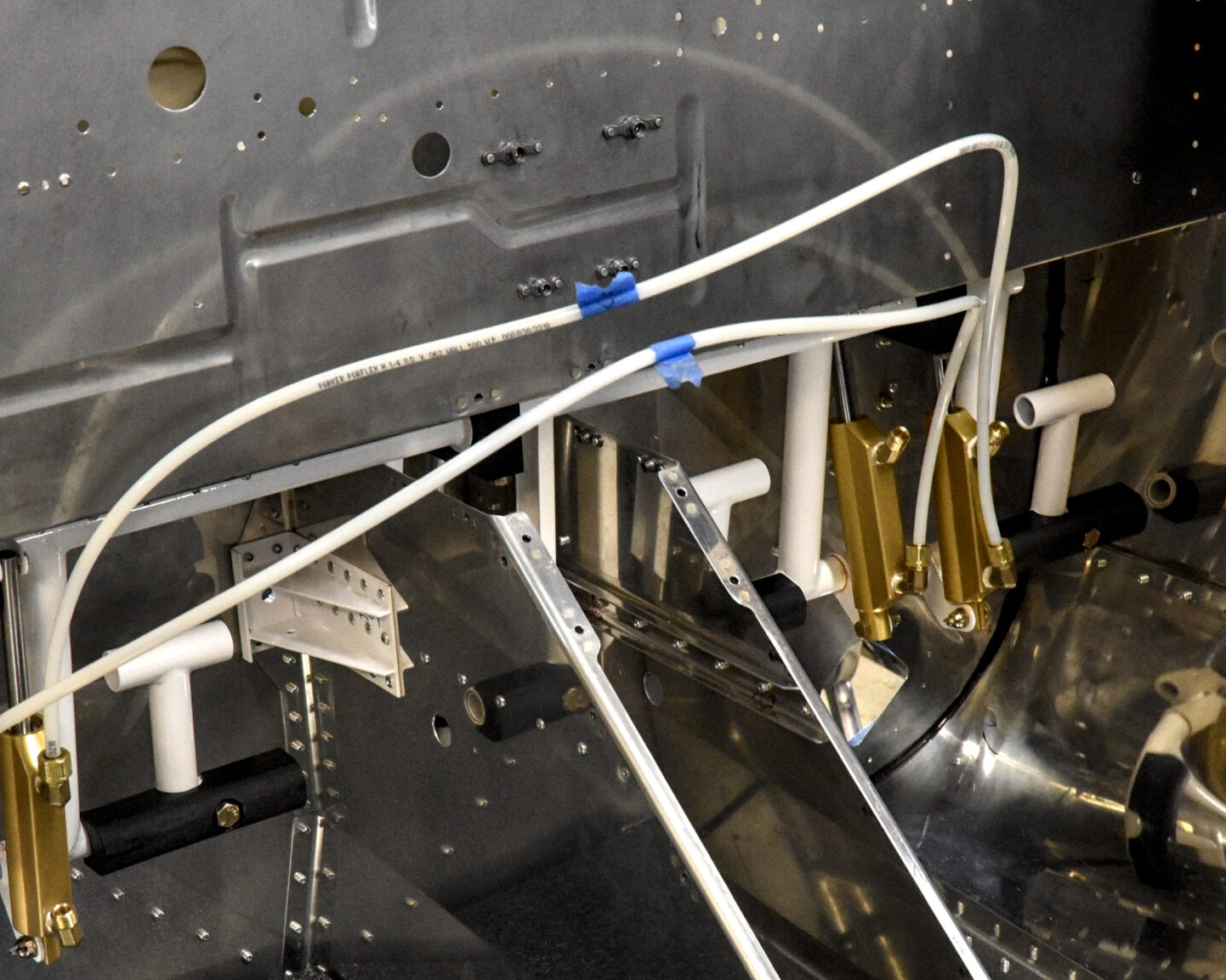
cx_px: 620
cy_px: 549
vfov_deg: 19.2
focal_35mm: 80
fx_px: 2902
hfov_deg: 23.9
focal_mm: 32
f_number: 9
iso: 3200
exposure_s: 1/60
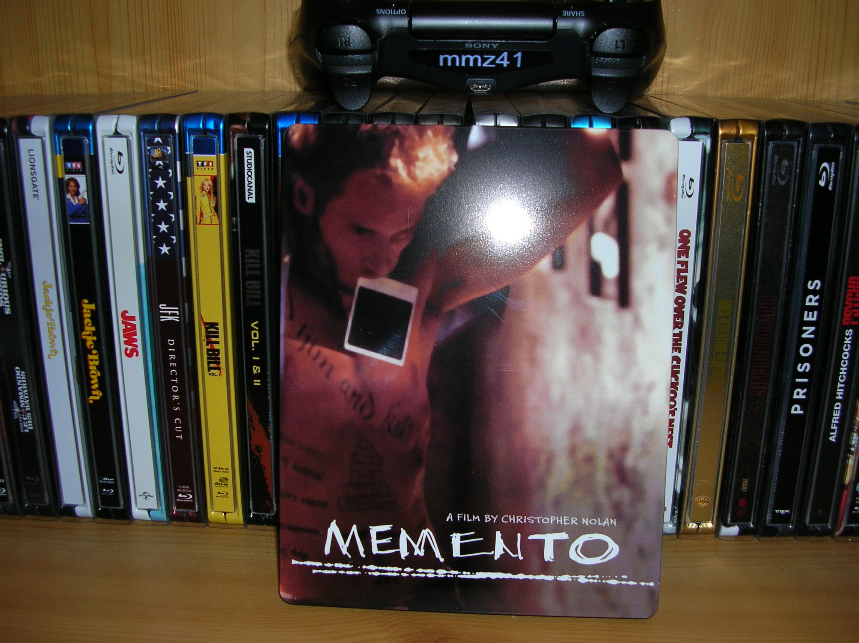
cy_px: 322
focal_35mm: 35
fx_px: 868
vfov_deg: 40.6
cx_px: 430
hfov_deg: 52.7
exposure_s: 1/60.1
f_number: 2.8
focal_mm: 5.8
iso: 50
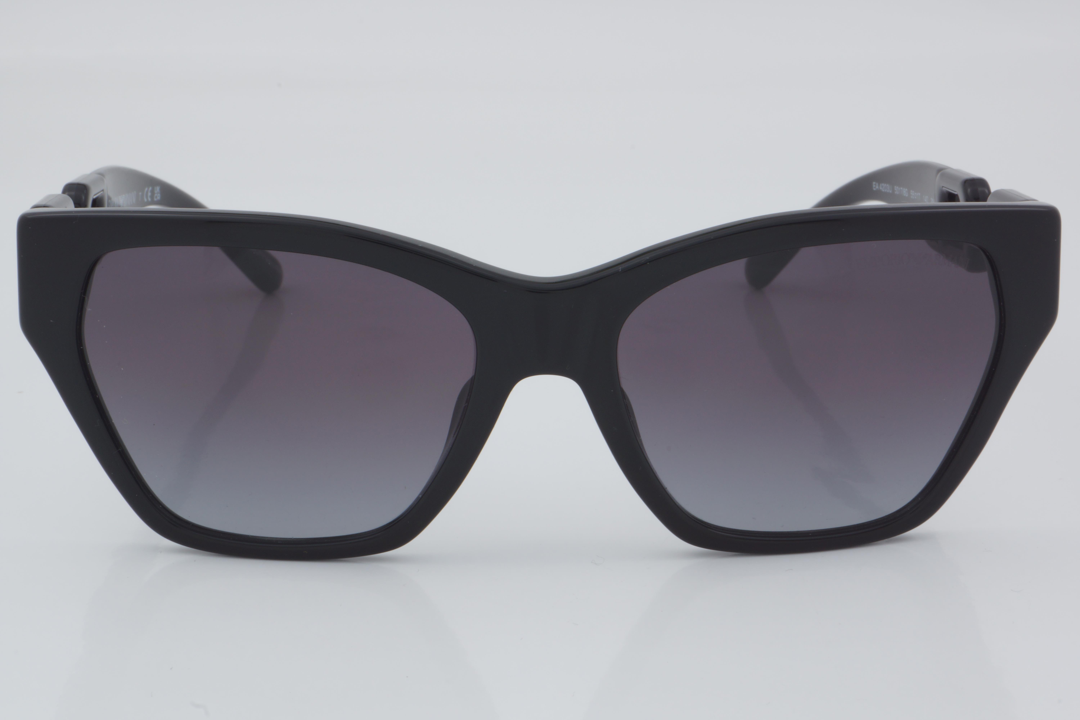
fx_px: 2475
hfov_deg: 24.6
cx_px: 540
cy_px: 360
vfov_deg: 16.6
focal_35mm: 82
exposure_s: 1/4
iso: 100
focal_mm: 55
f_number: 32
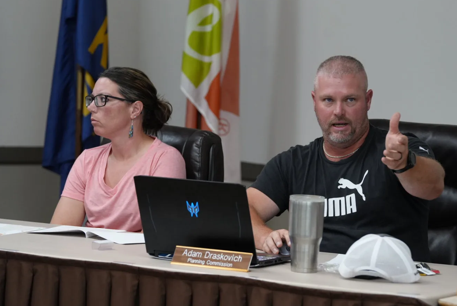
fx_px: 2465
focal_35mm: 194
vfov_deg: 7.1
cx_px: 266
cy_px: 167
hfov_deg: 10.6
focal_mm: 158
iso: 2000
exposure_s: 1/160
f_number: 4
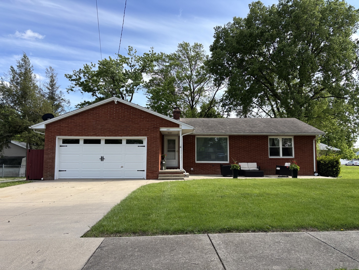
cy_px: 135
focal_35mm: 26
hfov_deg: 67.3
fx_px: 270
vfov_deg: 53.1
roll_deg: -0.7
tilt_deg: +4.7
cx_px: 180
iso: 50
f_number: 1.6
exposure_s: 1/1418
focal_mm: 5.96
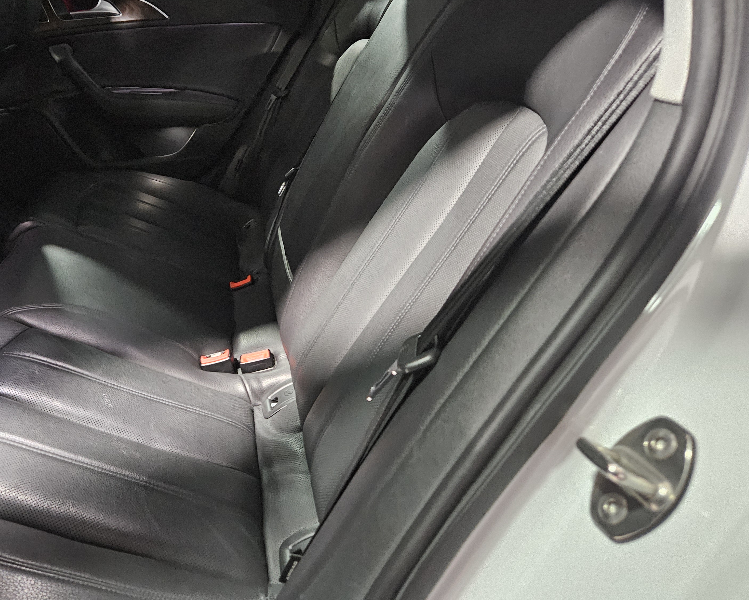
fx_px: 709
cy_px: 218
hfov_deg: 54.2
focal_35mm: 32
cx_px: 230
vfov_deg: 45.3
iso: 1250
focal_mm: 5.4
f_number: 1.8
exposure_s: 1/17.2
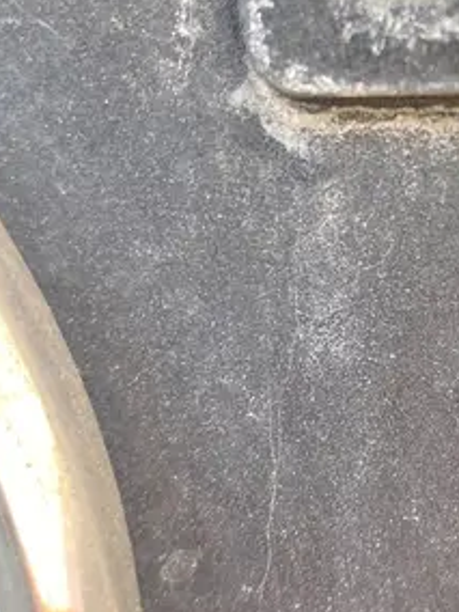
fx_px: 1185
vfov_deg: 28.8
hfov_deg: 21.1
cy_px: 217
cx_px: 478
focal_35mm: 67
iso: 50
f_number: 1.8
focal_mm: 4.25
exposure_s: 1/121
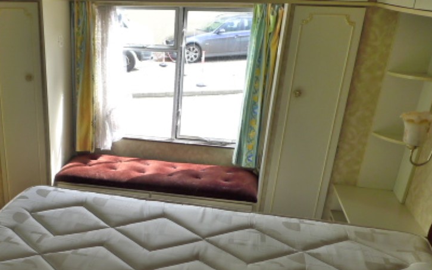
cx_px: 112
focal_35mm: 39
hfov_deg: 48.6
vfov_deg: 31.6
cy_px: 228
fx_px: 459
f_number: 2.8
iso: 400
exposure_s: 1/125
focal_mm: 5.1
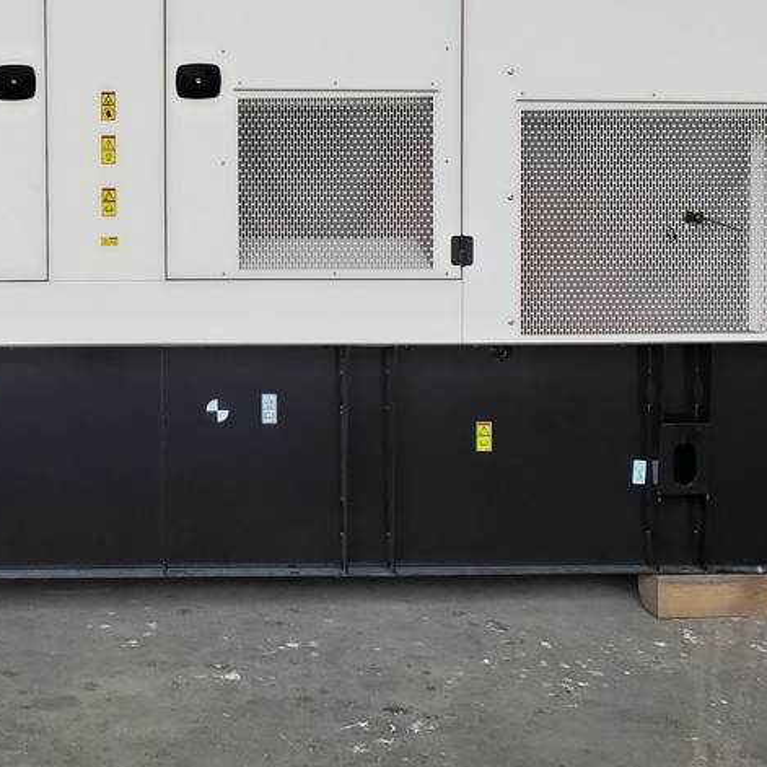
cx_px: 106
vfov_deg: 33.2
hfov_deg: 32.6
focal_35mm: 50
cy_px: 168
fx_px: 1253
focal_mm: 4.3
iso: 50
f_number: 2.4
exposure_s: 1/130
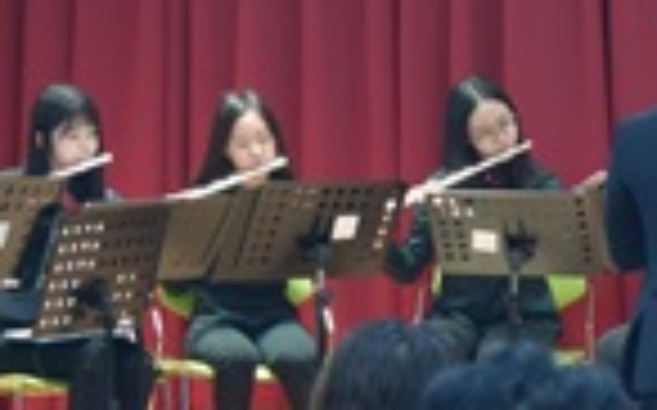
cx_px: 927
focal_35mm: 289
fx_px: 5166
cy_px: 160
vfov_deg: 4.5
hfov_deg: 7.2
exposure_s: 1/30
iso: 800
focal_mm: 55
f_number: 5.6
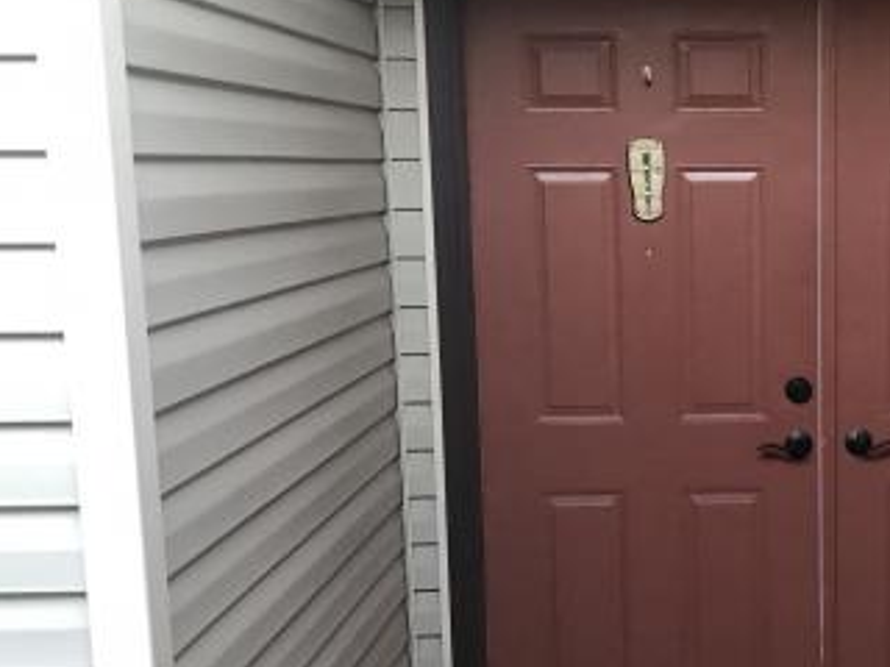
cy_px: 403
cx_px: 734
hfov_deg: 33.2
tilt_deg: -8.6
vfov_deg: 26.0
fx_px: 1440
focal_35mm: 56
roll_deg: +0.9
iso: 64
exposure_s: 1/15
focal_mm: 4
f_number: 1.8
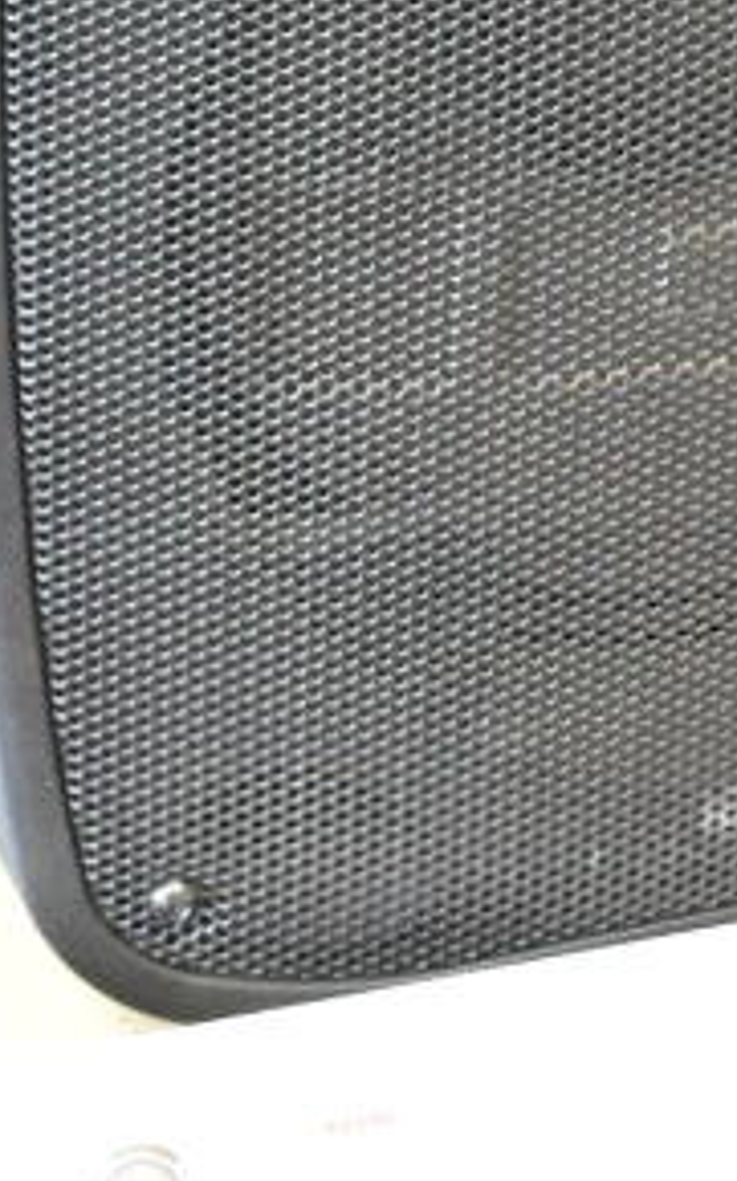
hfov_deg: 8.7
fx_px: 4813
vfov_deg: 13.3
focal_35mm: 150
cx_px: 761
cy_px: -489
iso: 7200
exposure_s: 1/50
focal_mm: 31
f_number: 4.2
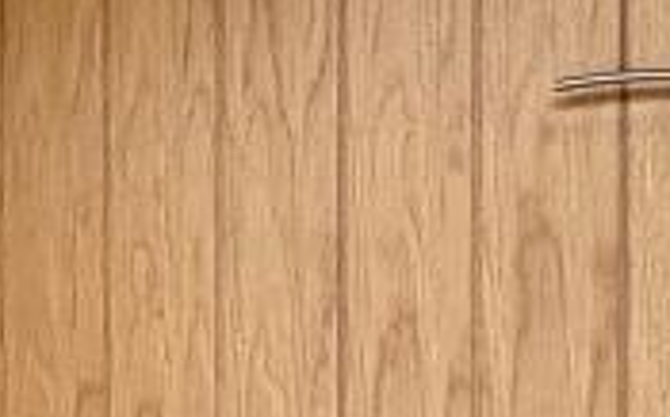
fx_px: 1587
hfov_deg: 12.7
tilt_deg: +1.0
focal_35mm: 87
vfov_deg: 15.0
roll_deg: +0.8
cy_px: 235
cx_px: -1183
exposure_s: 1/99
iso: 100
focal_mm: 2.22
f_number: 2.2
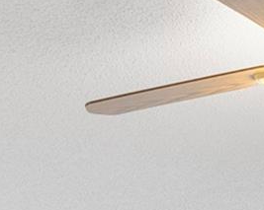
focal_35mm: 101
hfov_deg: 17.8
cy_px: 496
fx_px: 788
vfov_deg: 12.3
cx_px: 338
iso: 1600
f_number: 4
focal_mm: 14
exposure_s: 1/60
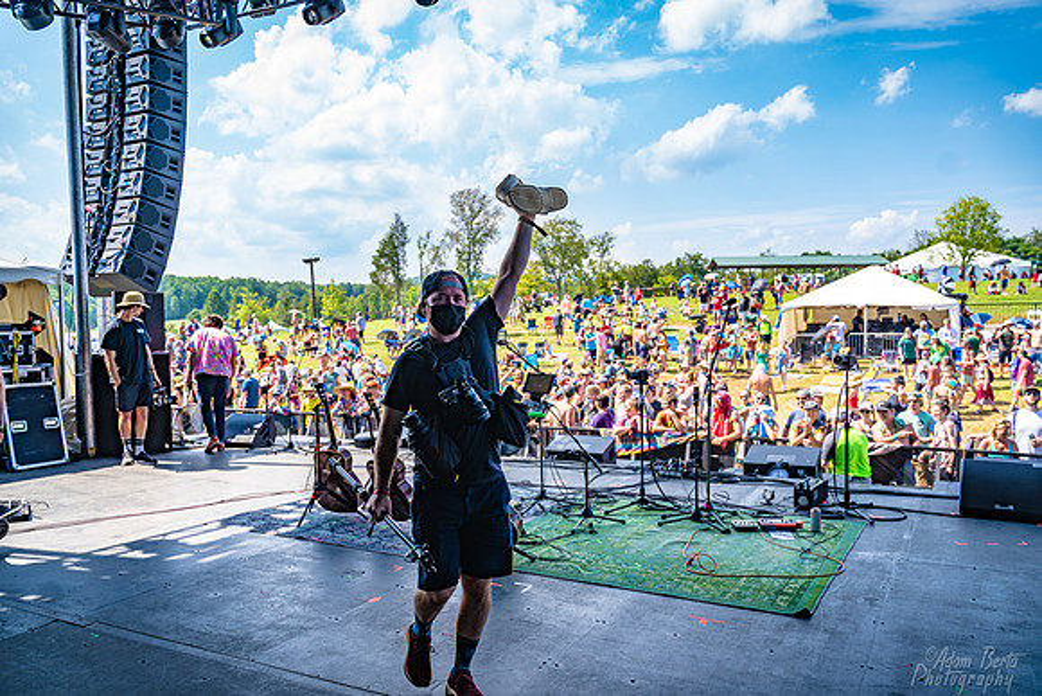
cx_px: 521
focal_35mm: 28
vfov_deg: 46.4
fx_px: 811
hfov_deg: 65.5
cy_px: 348
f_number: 4
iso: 125
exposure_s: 1/500
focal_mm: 28
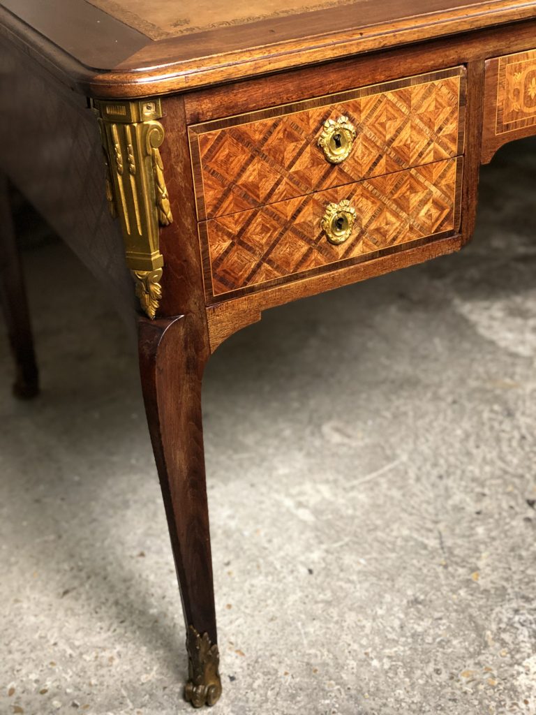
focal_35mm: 52
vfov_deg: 36.8
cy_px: 358
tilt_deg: -31.0
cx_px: 268
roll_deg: +4.5
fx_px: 1074
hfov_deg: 28.0
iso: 160
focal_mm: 6
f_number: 2.4
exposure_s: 1/17
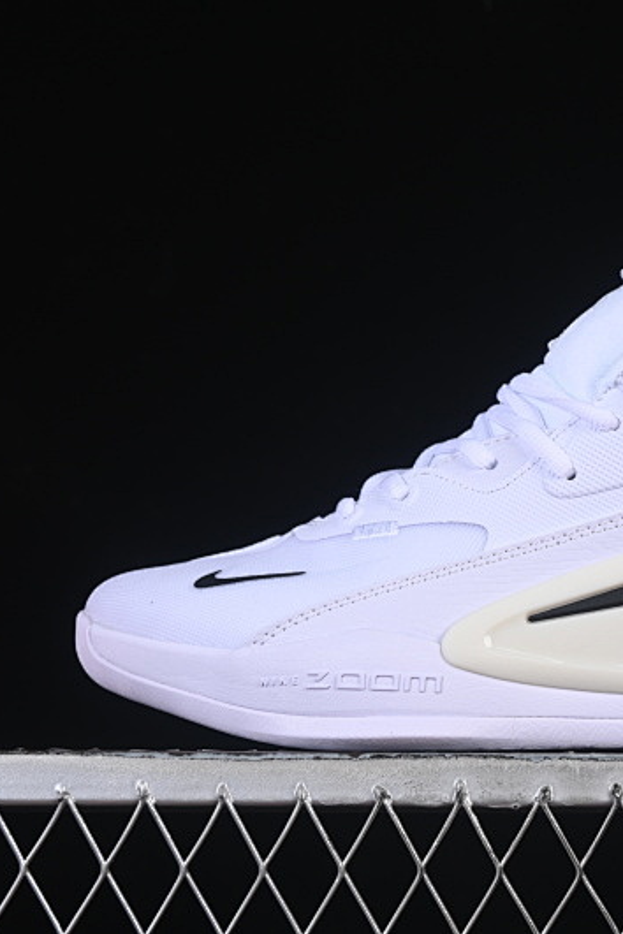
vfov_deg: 18.1
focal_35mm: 113
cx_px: 567
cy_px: 467
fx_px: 2933
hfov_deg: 12.0
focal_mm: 50
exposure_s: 1/100
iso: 160
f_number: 8
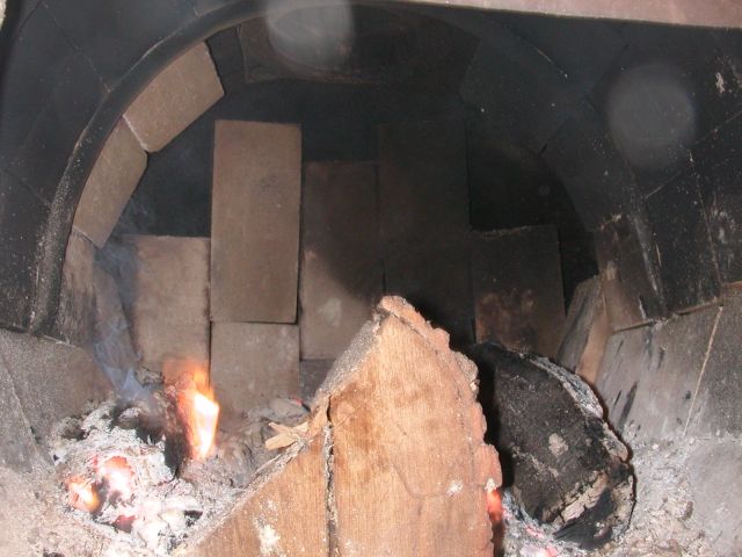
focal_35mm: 37
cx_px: 371
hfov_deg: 50.1
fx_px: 793
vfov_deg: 38.7
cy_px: 278
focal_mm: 5.6
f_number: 4.5
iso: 200
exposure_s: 1
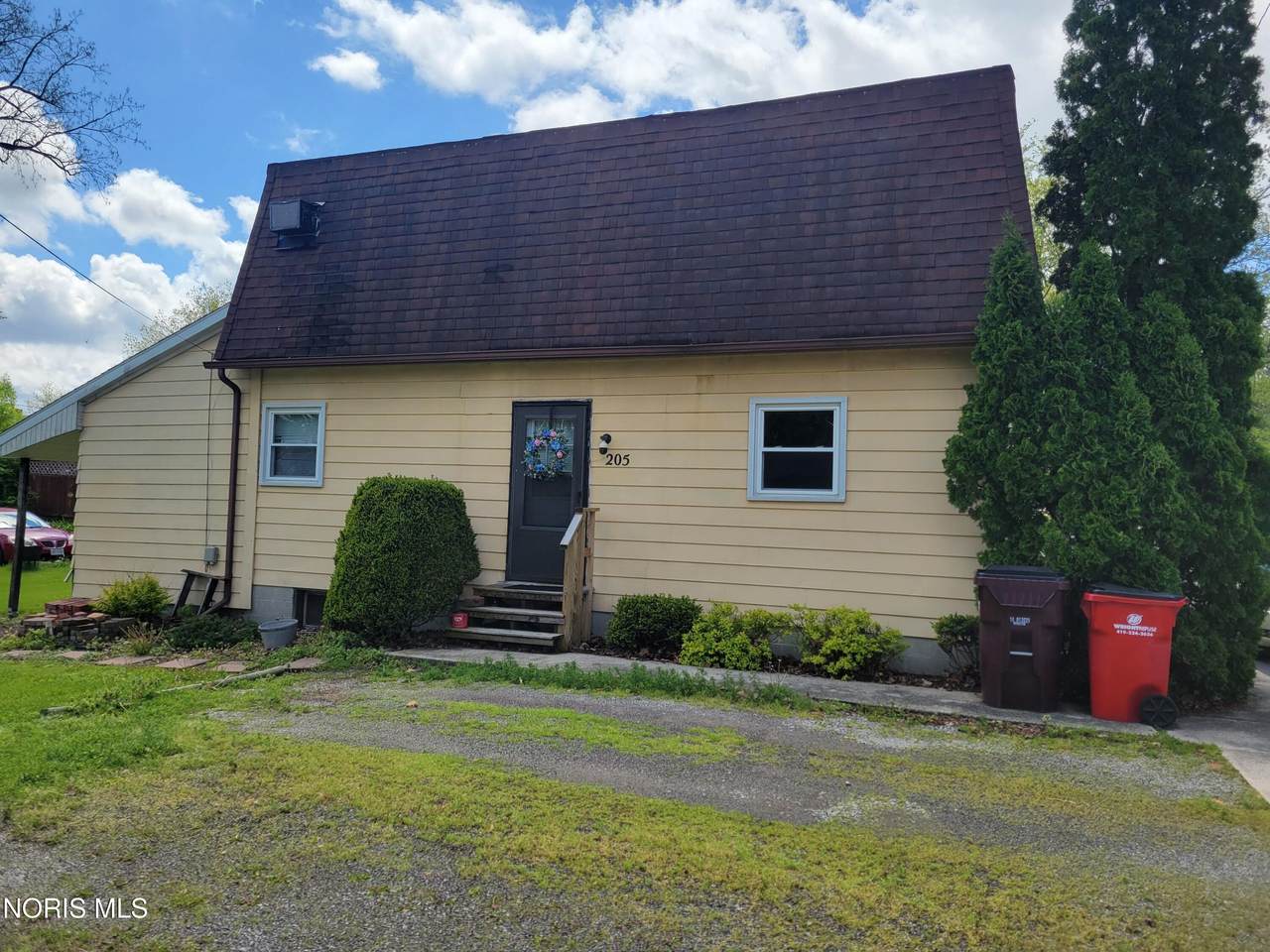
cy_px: 476
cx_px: 635
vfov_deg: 53.1
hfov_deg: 67.3
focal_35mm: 26
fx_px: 954
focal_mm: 5.4
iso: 40
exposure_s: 1/1628
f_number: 1.8
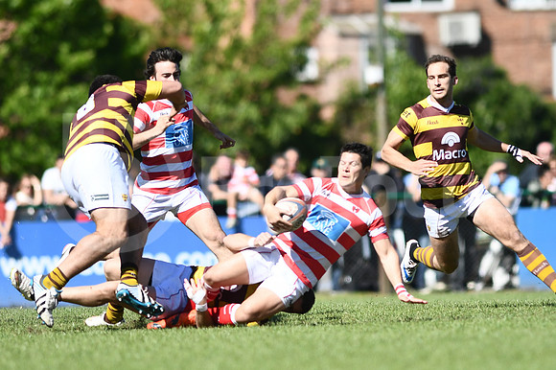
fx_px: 6946
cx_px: 278
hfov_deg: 4.6
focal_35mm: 450
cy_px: 185
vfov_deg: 3.1
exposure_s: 1/4000
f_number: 2.8
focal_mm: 300
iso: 250
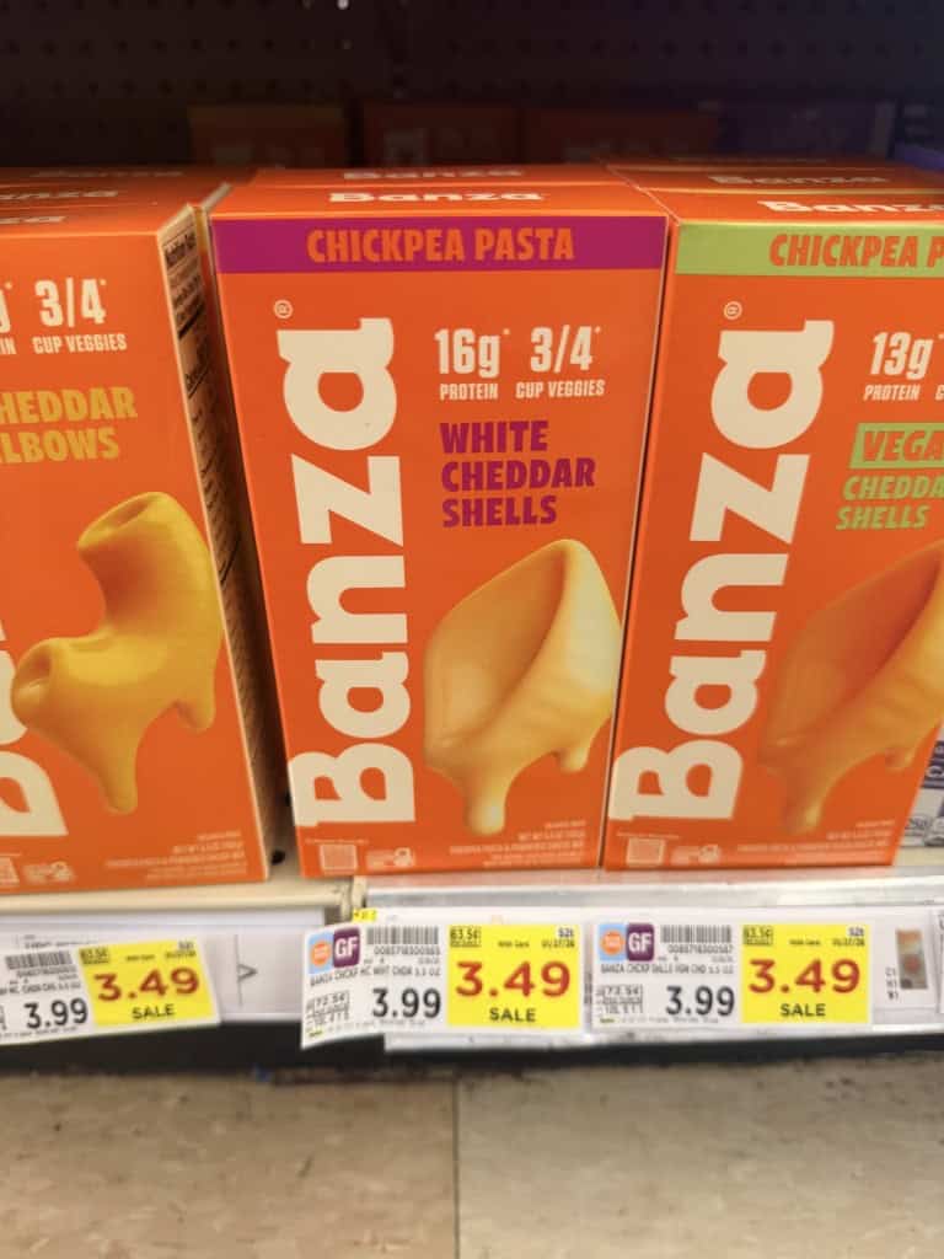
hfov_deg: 56.8
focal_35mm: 24
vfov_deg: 71.6
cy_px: 630
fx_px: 873
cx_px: 472
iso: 160
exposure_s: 1/70
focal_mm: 6.8
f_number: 1.8
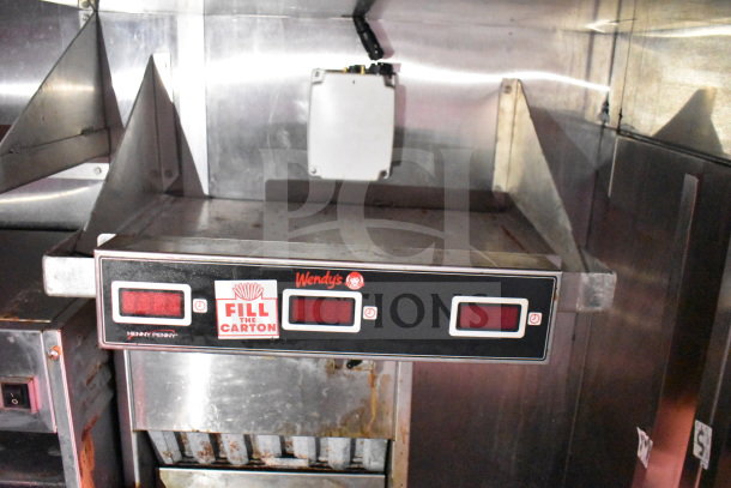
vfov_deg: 43.6
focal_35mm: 30
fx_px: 609
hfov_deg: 61.9
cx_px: 366
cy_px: 244
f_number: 3.8
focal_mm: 20
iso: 16000
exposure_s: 1/30
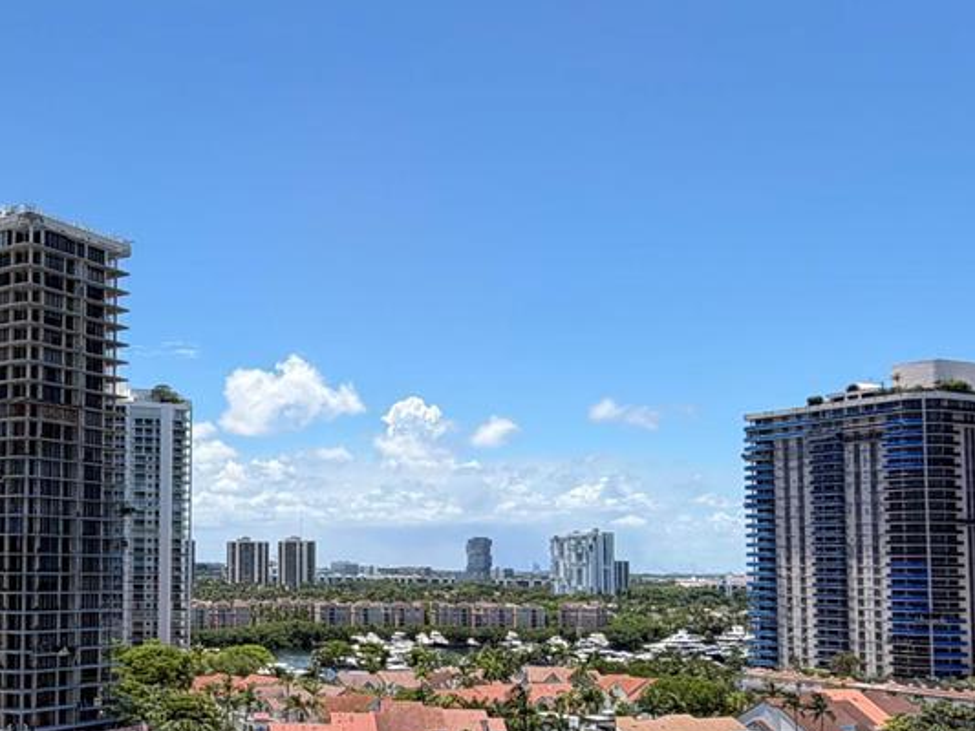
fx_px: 1183
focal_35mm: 42
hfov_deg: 42.3
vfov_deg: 34.1
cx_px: 161
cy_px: 477
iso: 20
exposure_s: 1/770
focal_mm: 2.22
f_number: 2.2
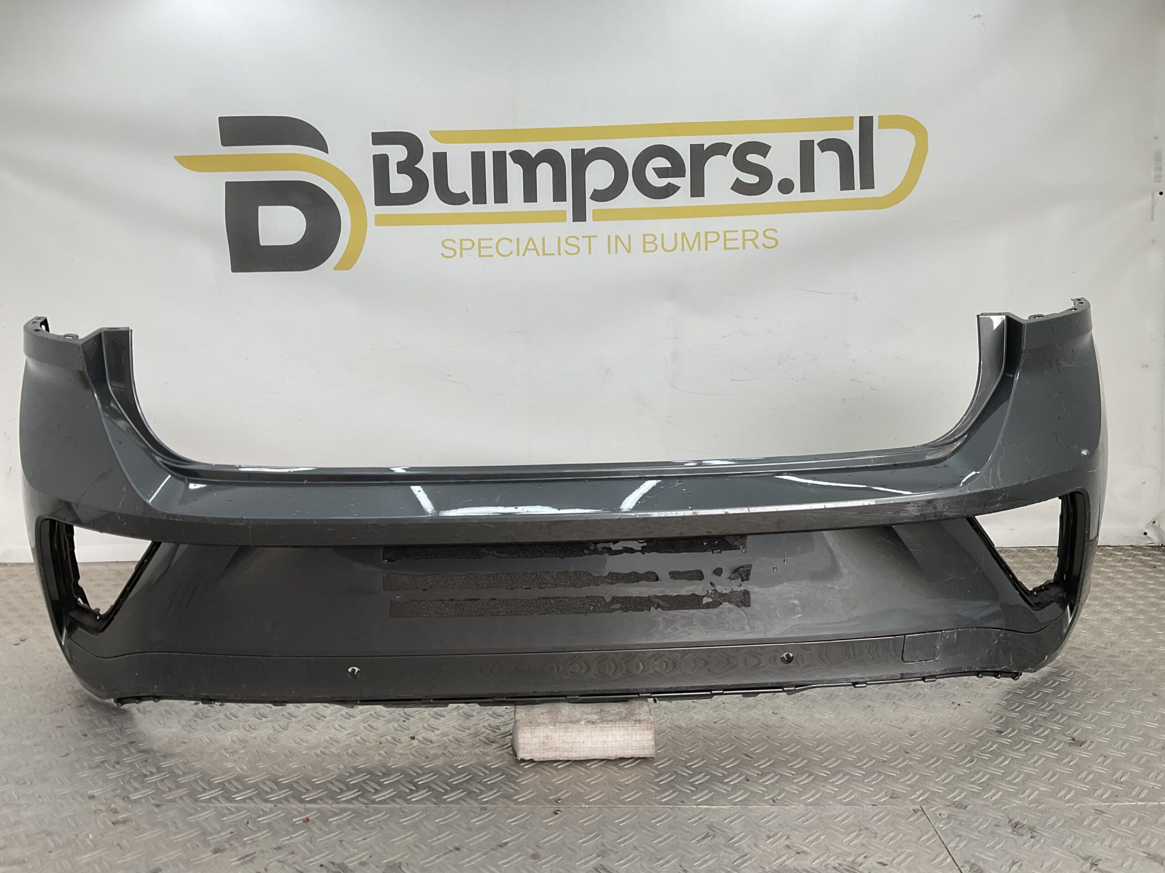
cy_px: 436
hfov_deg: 61.7
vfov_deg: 48.2
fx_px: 976
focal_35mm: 29
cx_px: 582
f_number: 1.8
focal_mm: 3
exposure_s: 1/163
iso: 16
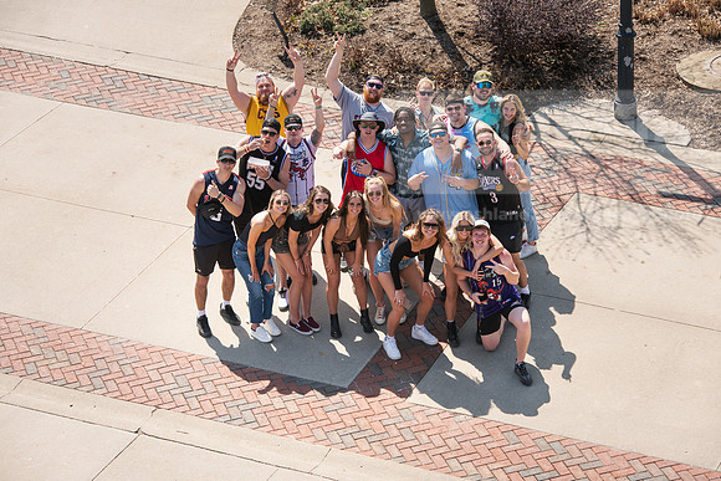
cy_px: 240
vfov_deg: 11.2
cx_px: 360
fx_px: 2444
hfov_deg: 16.8
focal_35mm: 122
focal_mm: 122
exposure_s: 1/320
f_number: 6.3
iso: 200
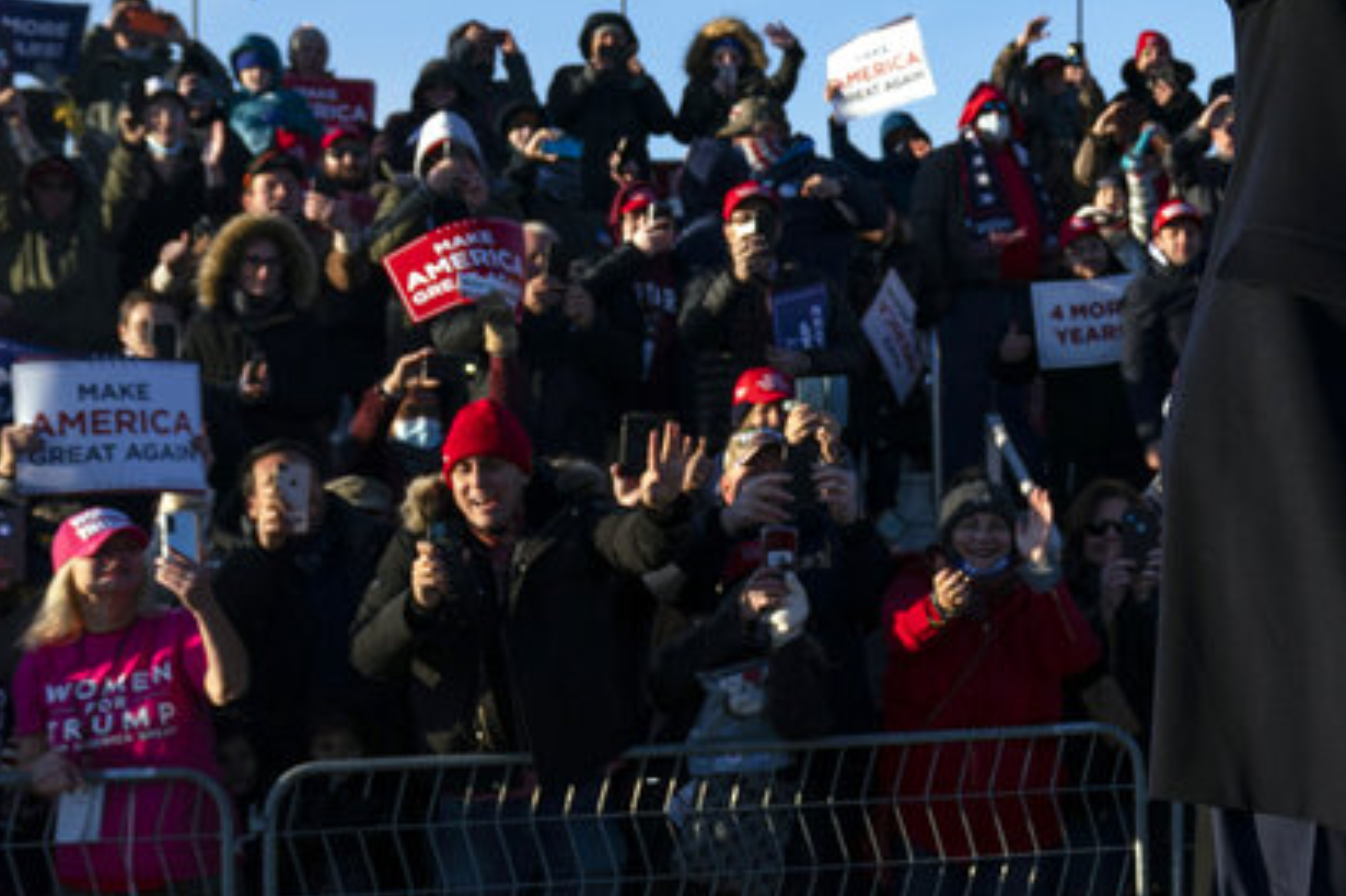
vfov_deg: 15.2
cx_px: 1451
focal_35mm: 90
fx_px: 3363
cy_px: 350
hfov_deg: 21.5
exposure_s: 1/1600
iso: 160
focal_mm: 36
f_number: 4
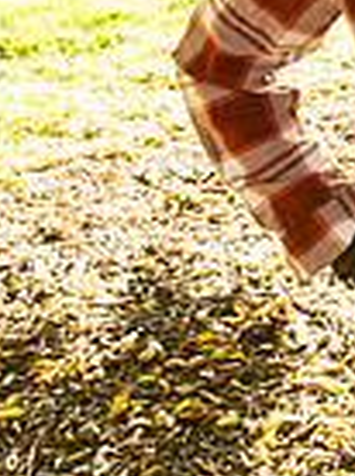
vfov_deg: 19.8
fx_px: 1330
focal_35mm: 97
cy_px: 38
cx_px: 572
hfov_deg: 14.0
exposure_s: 1/125
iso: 800
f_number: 5.6
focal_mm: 24
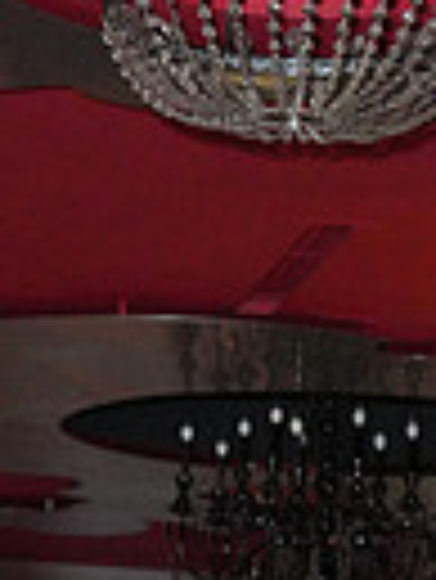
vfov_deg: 8.6
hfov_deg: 7.0
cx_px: 366
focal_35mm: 212
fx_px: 3554
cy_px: 1295
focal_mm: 49
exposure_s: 1/200
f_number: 4
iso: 4000
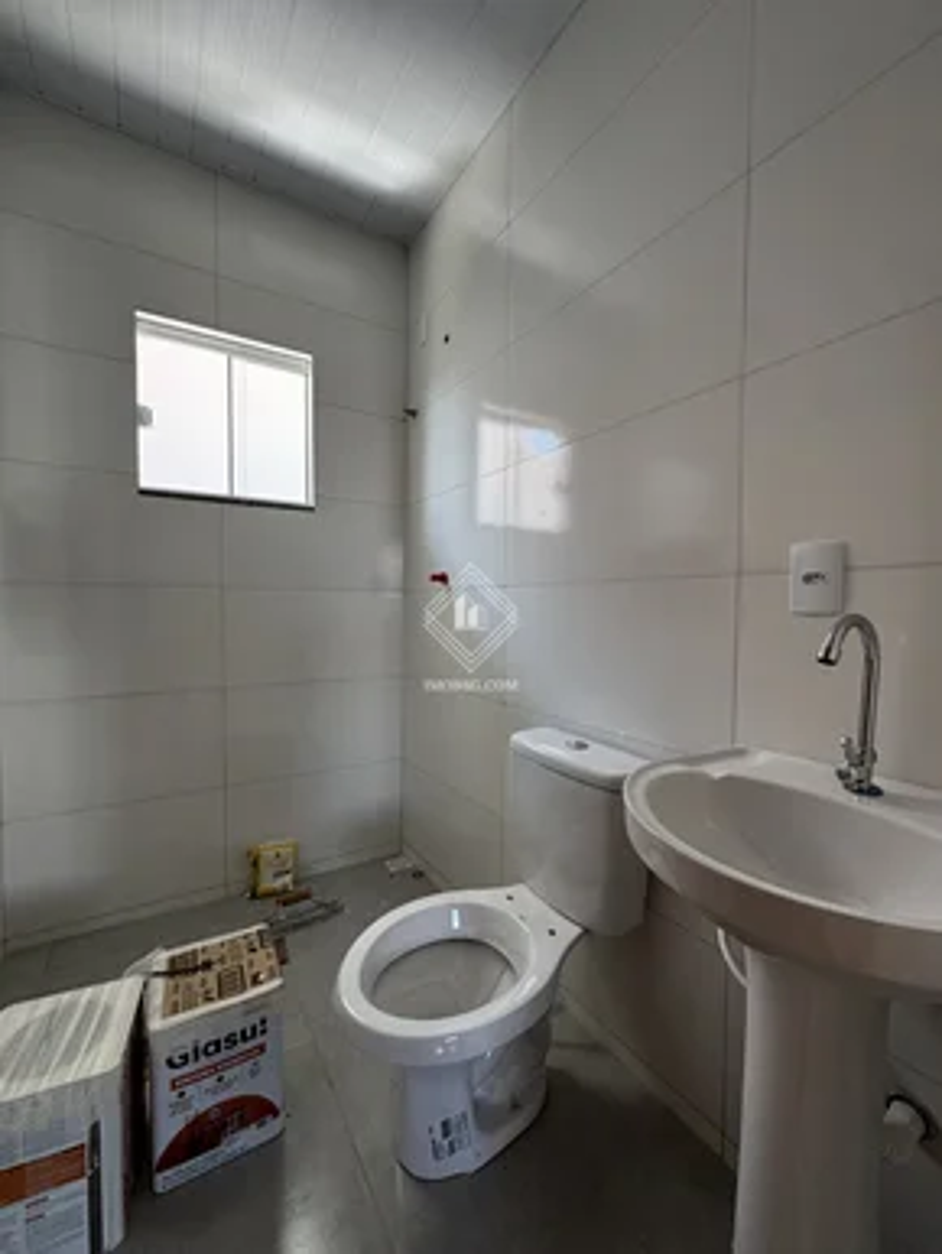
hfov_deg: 85.7
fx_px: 507
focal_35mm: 14
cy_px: 627
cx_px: 471
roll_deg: -0.9
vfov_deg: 102.0
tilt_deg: -2.2
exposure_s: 1/99
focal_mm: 2.22
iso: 80
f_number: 2.2
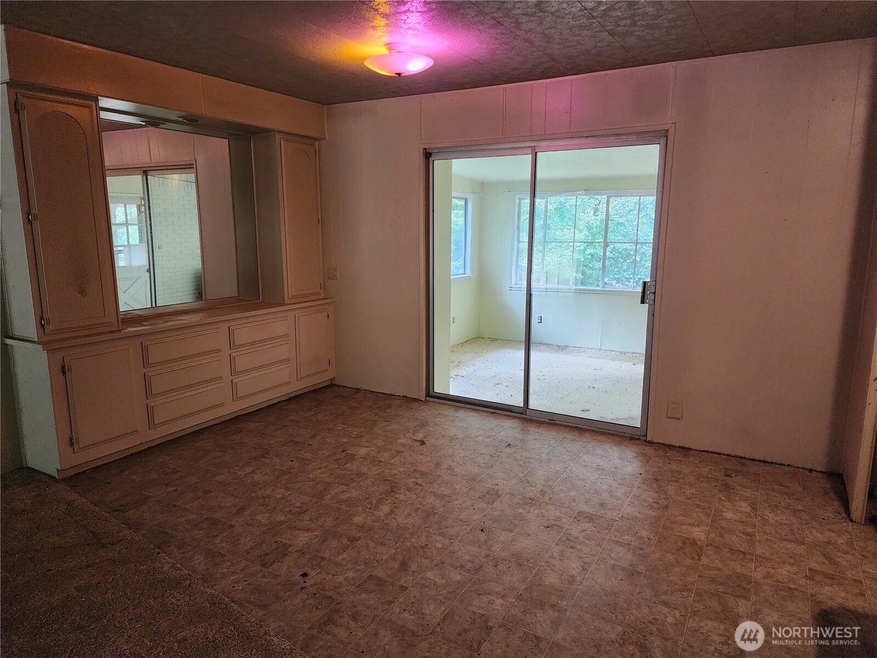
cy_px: 329
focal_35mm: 23
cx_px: 438
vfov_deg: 58.9
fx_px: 583
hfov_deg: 73.9
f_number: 1.8
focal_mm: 6.4
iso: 800
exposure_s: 1/120
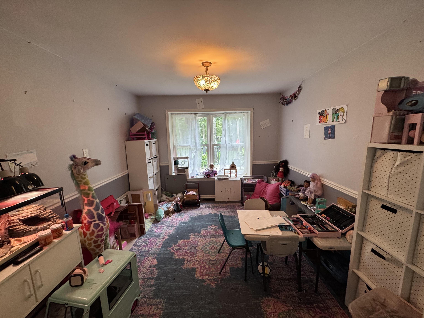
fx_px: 171
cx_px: 212
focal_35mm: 14
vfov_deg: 85.7
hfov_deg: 102.1
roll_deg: +1.0
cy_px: 159
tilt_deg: -9.5
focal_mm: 2.22
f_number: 2.2
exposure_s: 1/60
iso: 250
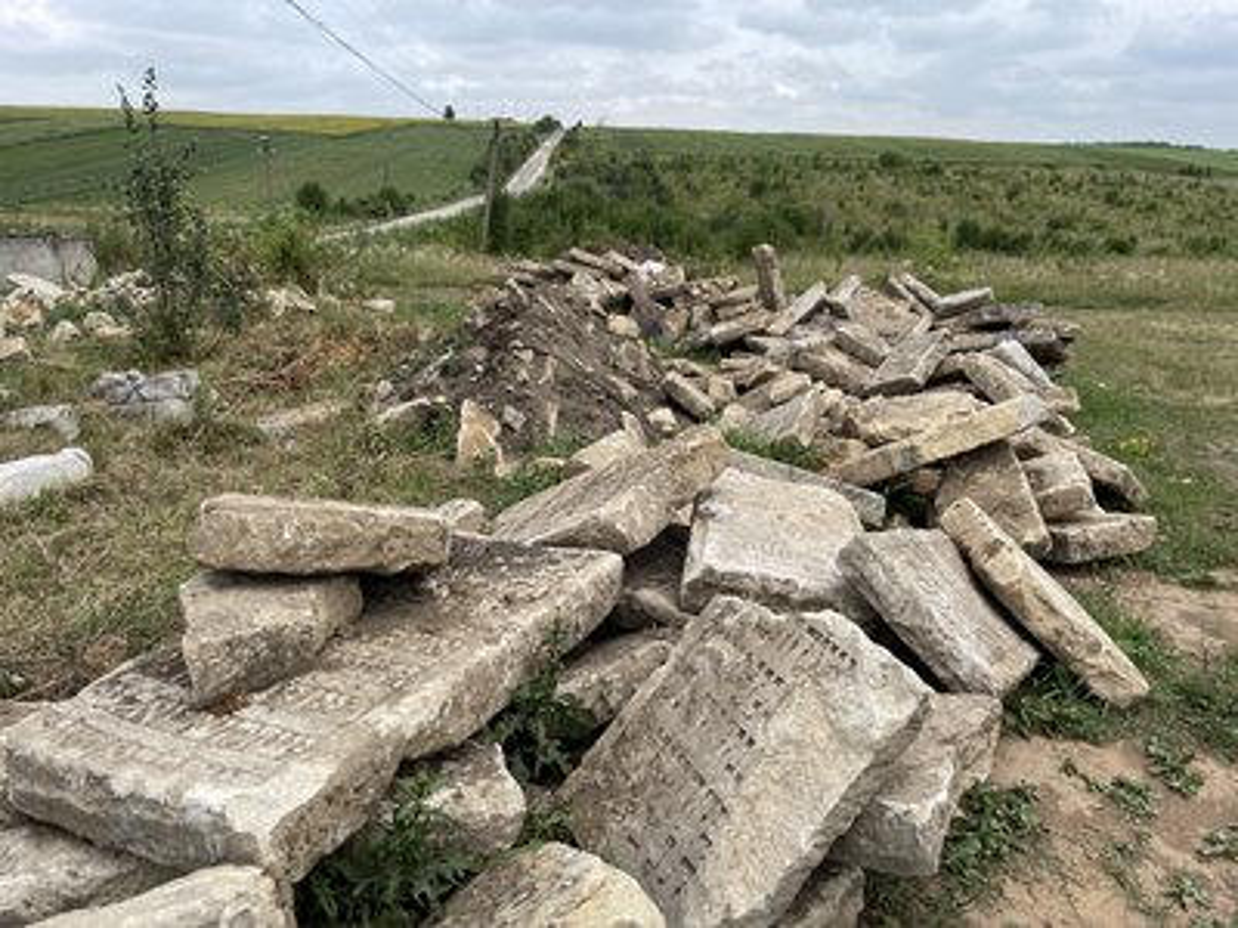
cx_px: 619
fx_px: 930
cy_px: 464
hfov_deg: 67.3
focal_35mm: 26
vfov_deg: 53.1
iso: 32
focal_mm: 4.2
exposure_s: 1/2132
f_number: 1.6
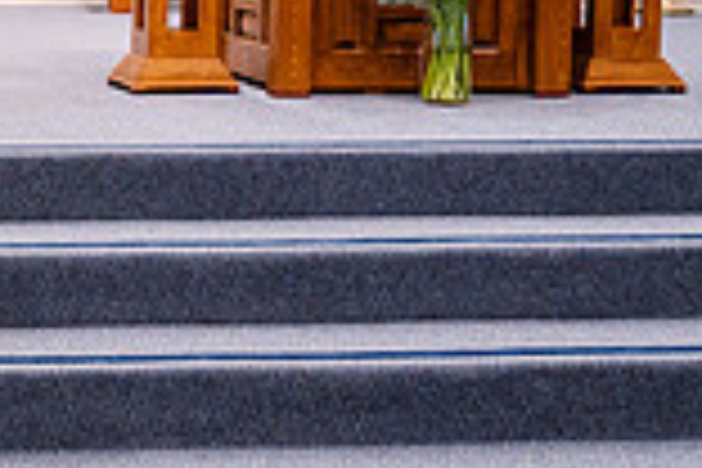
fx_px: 2028
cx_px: -446
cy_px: 56
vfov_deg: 13.1
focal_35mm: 104
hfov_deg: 17.1
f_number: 3.5
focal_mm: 28
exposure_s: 1/320
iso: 2000
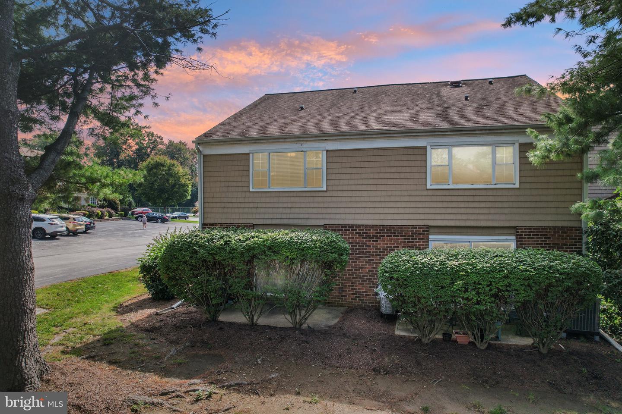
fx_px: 380
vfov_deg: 57.2
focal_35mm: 22
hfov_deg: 78.6
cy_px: 207
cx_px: 311
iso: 100
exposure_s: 1/800
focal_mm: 8.38
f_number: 2.8
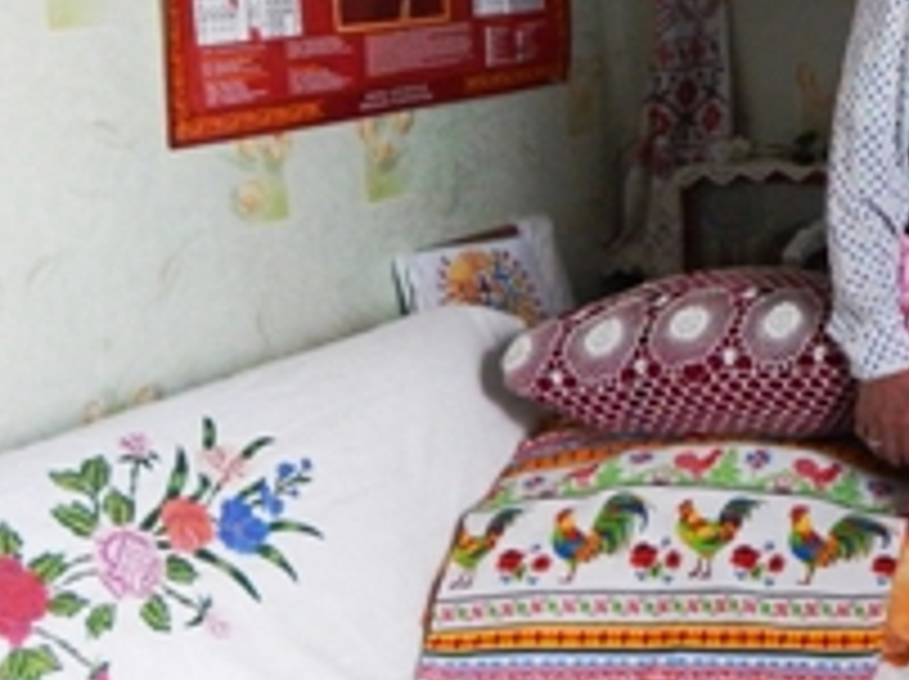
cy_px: 135
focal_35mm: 73
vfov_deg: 19.9
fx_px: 1915
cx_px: 990
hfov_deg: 24.9
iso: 200
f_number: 3
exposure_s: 1/10
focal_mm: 4
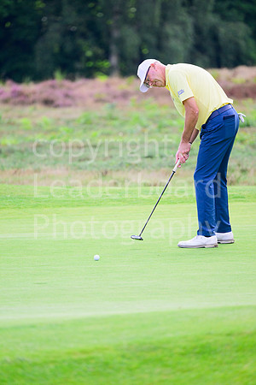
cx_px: 128
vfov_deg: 5.4
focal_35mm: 380
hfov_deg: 3.6
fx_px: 4053
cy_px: 192
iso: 800
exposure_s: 1/1250
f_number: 5.6
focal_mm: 380
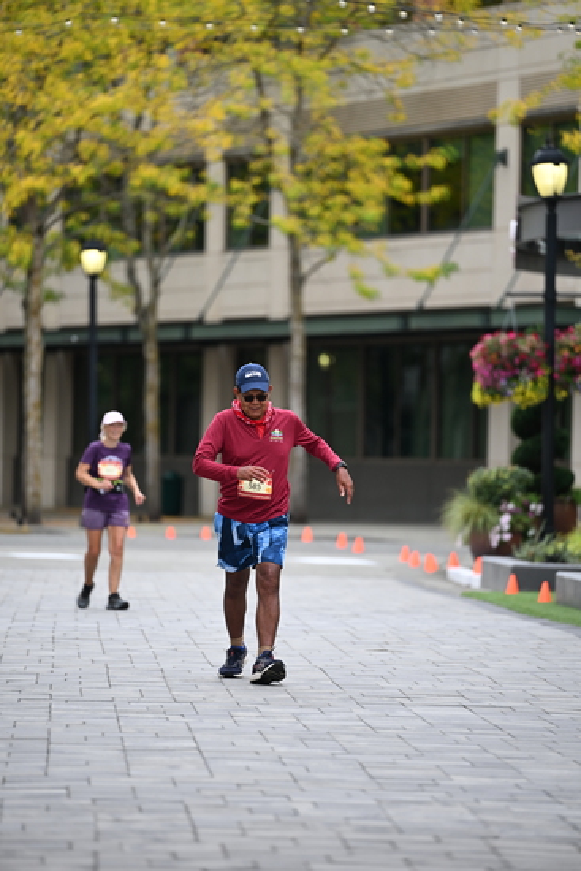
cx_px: 290
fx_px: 4838
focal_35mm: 200
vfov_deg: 10.3
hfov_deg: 6.9
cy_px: 436
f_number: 2.8
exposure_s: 1/1250
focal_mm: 200
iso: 400
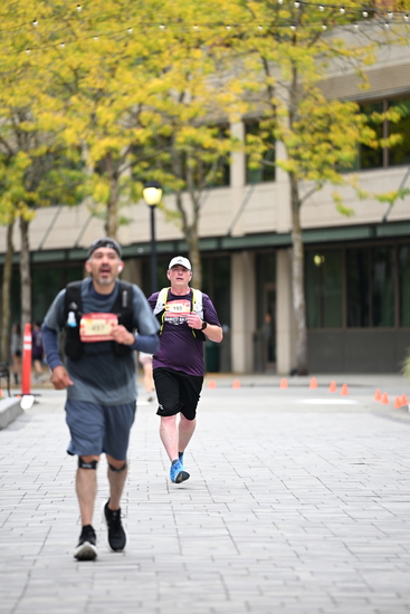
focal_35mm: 200
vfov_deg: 10.3
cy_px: 307
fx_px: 3414
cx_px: 205
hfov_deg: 6.9
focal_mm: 200
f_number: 2.8
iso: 640
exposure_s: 1/1600
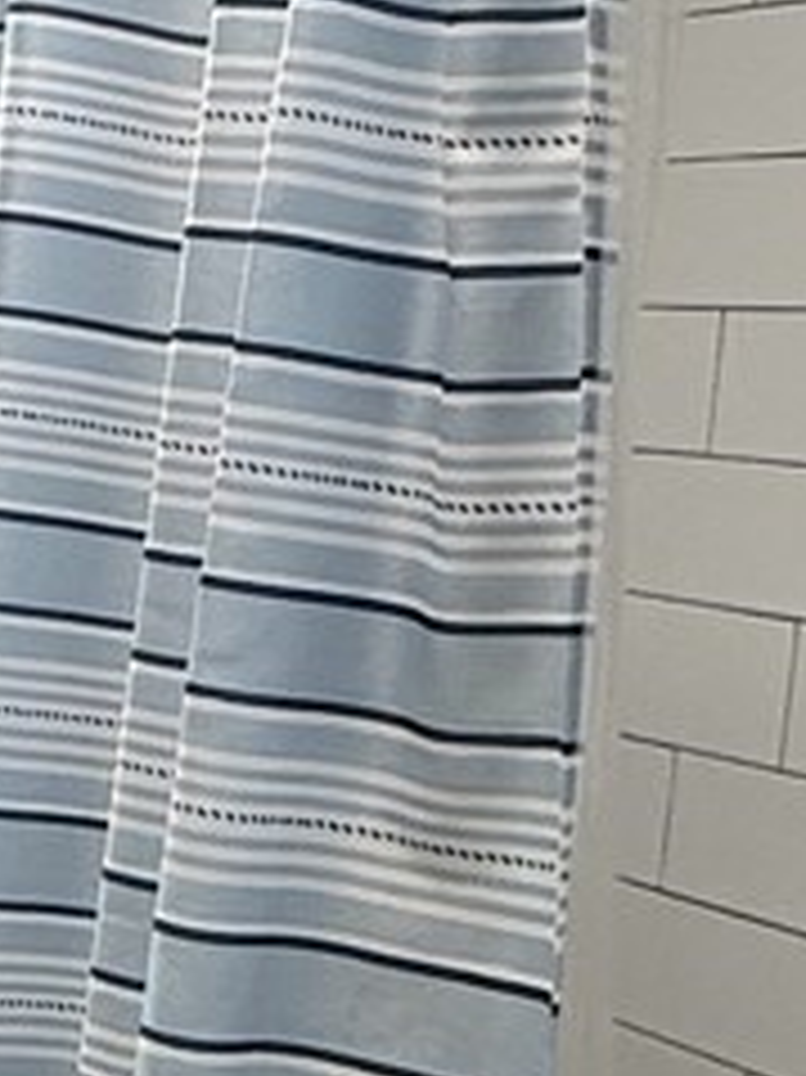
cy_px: 671
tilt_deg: -5.8
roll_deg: -4.7
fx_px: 2797
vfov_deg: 21.7
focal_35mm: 90
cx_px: -324
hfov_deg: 15.4
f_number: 2.2
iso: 80
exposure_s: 1/99
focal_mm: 2.22
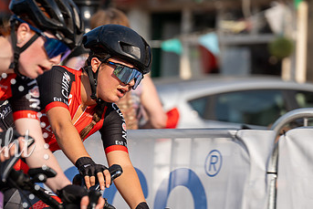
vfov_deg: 4.2
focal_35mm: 328
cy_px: 101
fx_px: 2853
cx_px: 105
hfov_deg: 6.3
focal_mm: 194
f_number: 4.5
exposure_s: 1/1000
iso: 160
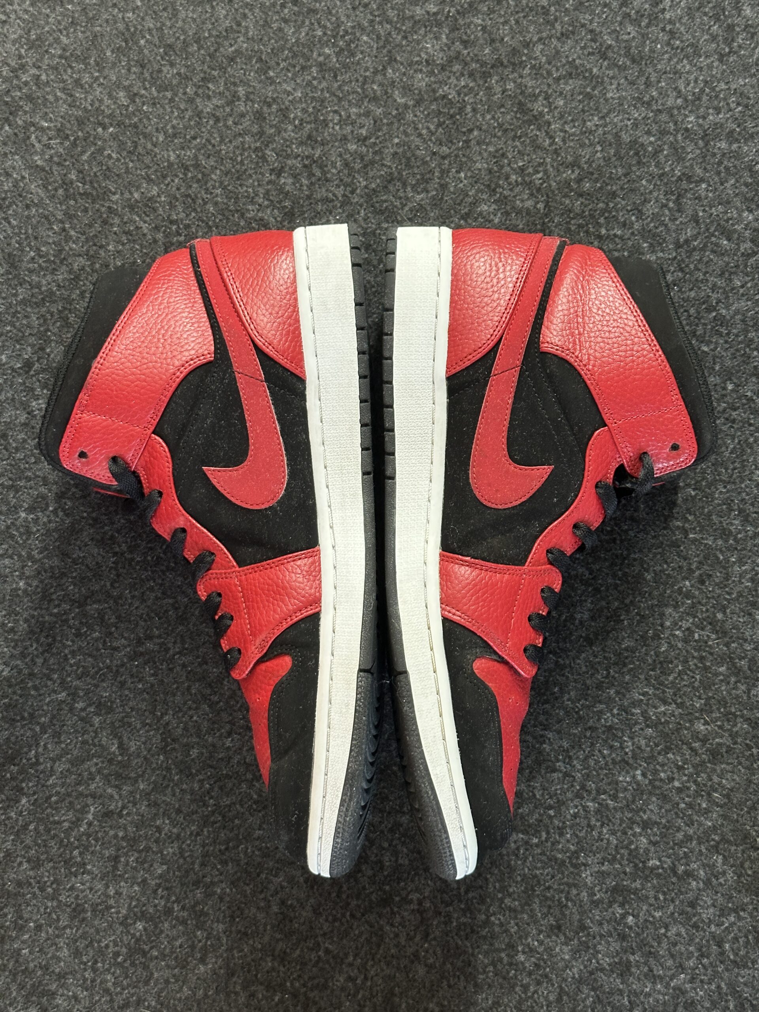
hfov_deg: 30.3
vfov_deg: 39.7
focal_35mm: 48
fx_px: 1403
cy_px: 506
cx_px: 380
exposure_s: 1/33
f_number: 1.78
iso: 320
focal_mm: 6.86
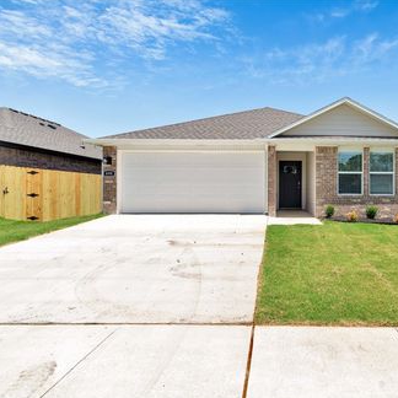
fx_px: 273
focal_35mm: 21
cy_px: 202
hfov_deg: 68.7
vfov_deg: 72.1
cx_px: 285
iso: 100
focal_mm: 16
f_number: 7.1
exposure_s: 1/160
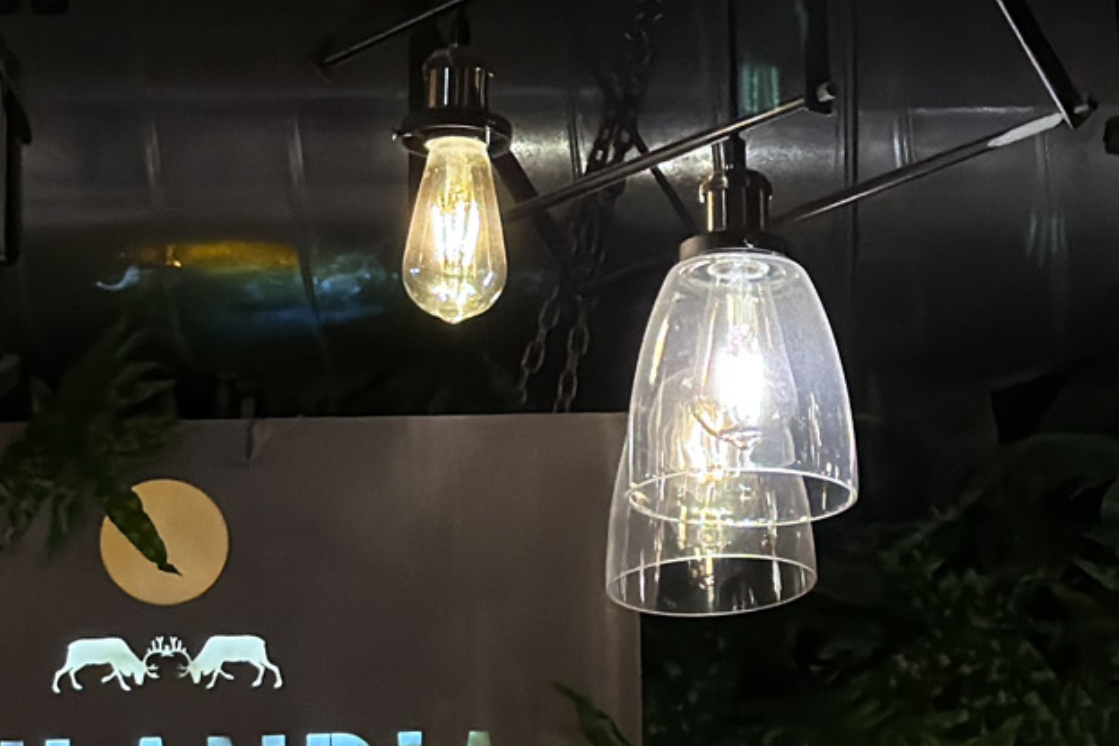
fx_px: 4973
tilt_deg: +16.6
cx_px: 746
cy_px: 195
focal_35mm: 160
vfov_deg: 8.6
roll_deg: +1.0
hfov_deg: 12.8
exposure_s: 1/322
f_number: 1.78
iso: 800
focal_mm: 6.76
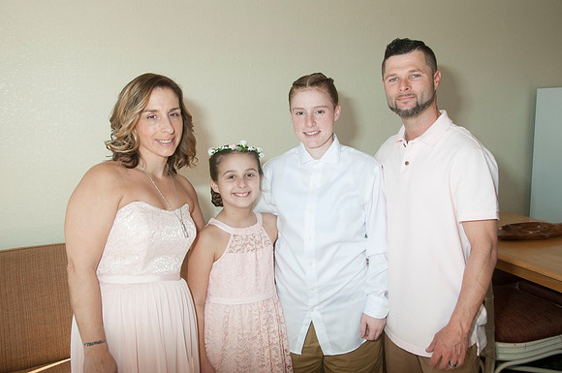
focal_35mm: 33
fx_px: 514
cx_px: 281
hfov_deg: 57.3
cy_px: 186
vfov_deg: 39.9
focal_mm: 22
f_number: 5.6
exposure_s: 1/250
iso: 400
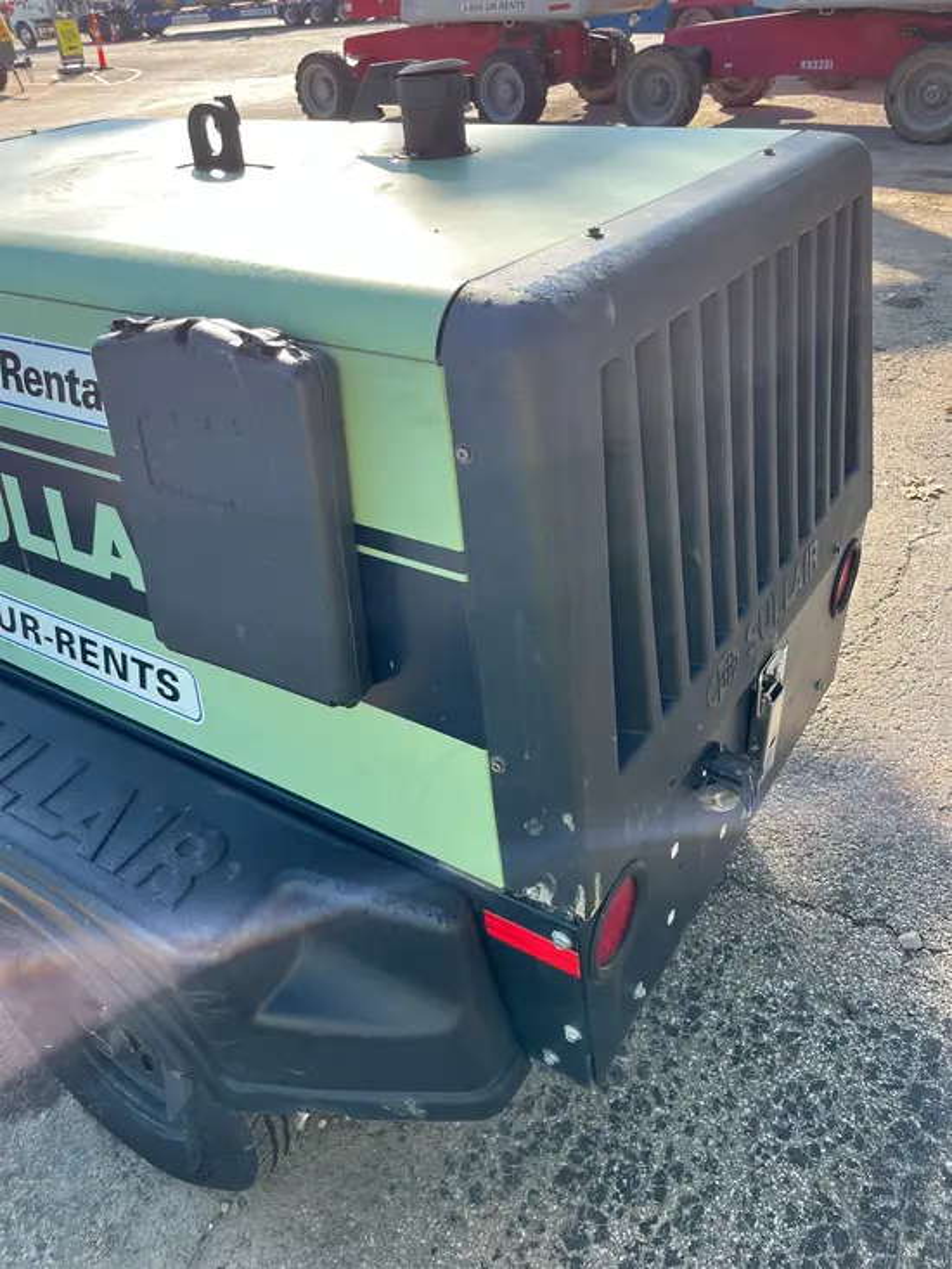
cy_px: 634
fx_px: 953
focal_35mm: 26
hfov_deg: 53.1
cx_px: 476
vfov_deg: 67.3
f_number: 1.6
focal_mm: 5.1
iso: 50
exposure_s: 1/693
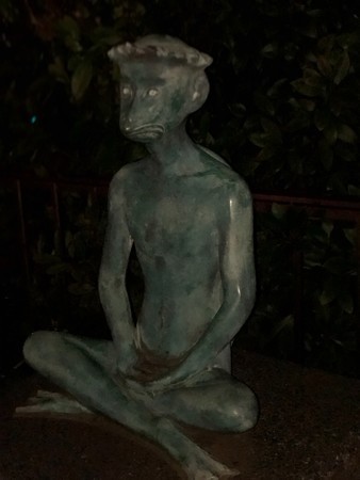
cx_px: 180
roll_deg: +2.2
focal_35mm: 57
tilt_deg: -15.0
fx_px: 790
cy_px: 240
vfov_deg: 33.8
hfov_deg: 25.7
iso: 1250
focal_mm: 6.6
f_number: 2.8
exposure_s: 1/30
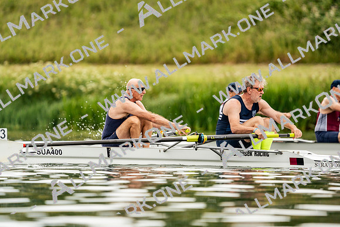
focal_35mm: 547
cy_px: 114
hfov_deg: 3.8
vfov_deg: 2.5
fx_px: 5167
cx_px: 170
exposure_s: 1/2000
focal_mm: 547
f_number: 6.3
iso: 640
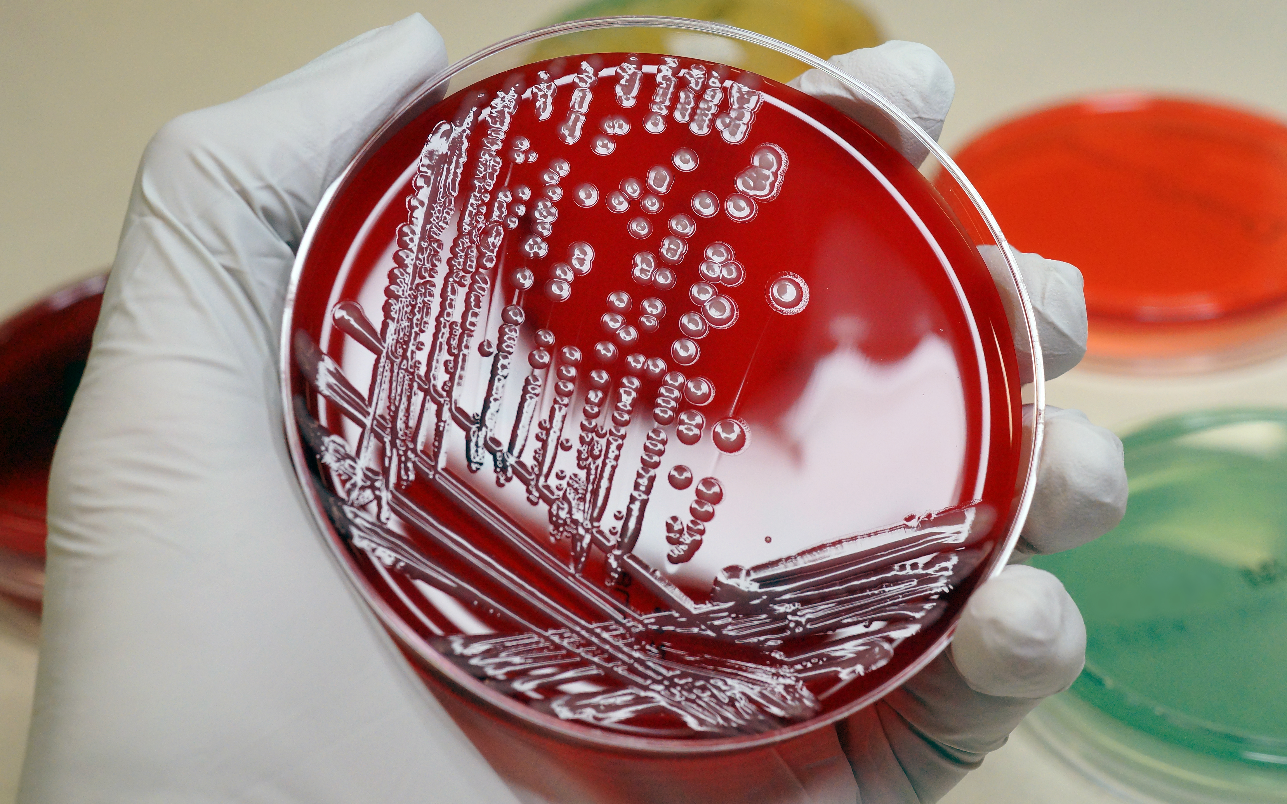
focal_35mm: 55
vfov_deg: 23.7
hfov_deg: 37.2
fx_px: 1912
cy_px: 379
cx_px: 652
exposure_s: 1/60
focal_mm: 35
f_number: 6.3
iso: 800
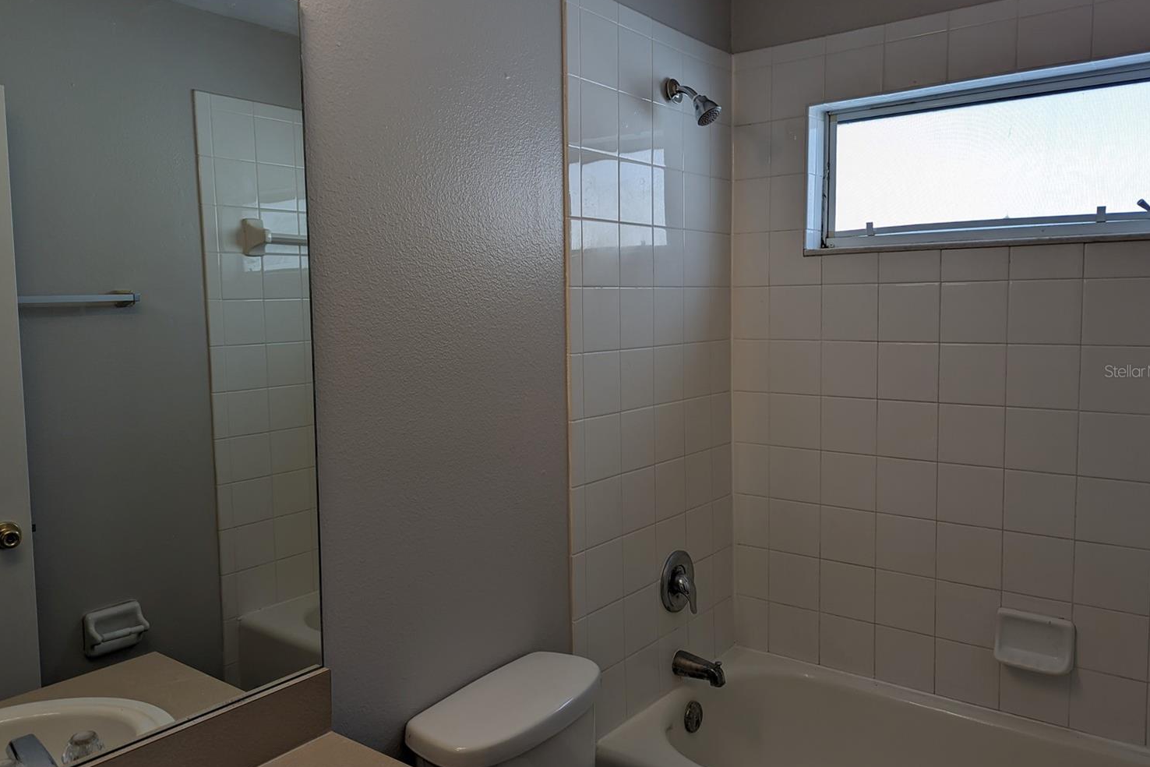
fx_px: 862
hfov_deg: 67.4
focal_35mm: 27
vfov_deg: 47.9
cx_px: 557
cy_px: 371
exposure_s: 1/120
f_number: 1.85
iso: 27
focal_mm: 6.81
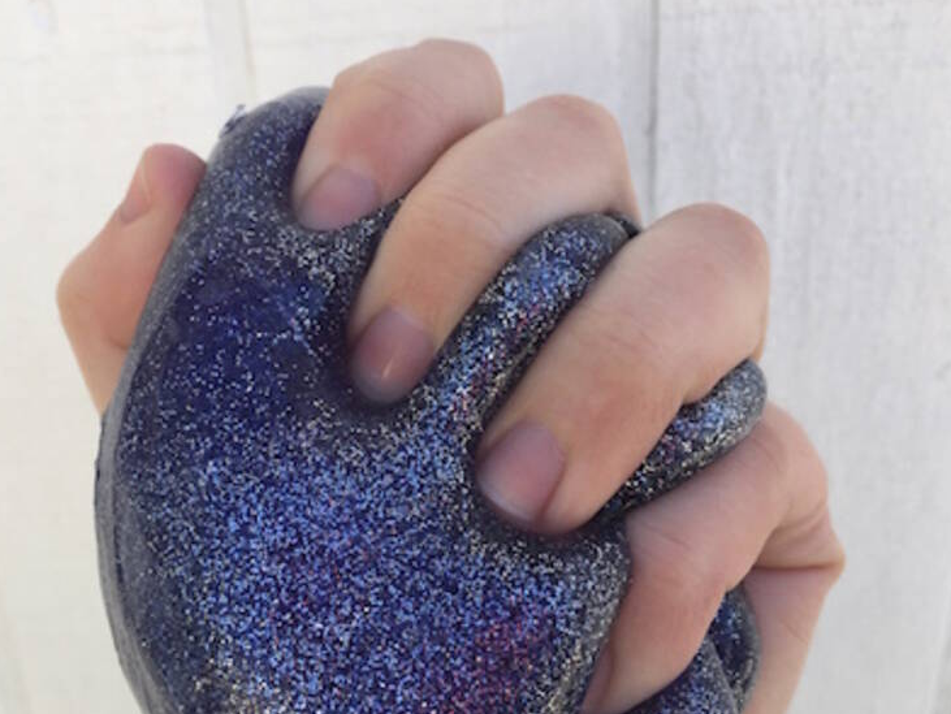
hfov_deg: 49.9
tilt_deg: -25.9
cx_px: 405
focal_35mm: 37
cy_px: 385
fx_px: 1017
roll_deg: +5.2
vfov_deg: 38.7
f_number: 2.2
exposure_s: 1/275
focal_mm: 4.15
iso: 32
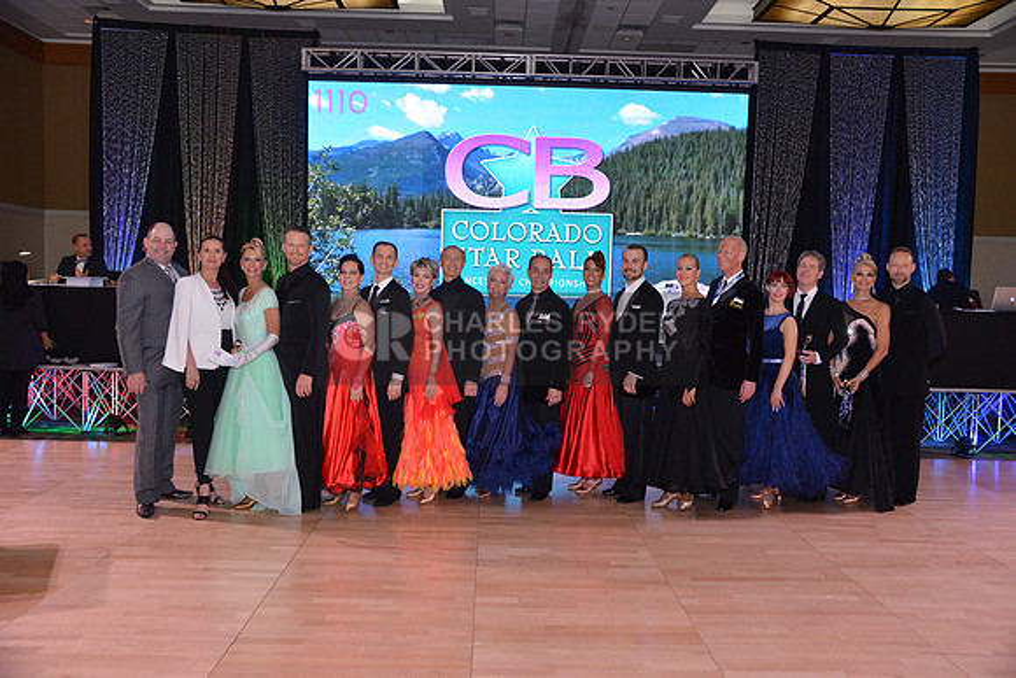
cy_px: 339
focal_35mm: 30
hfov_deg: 61.9
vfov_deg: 43.6
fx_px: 847
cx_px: 508
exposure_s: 1/250
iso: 2000
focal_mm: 30
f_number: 4.5
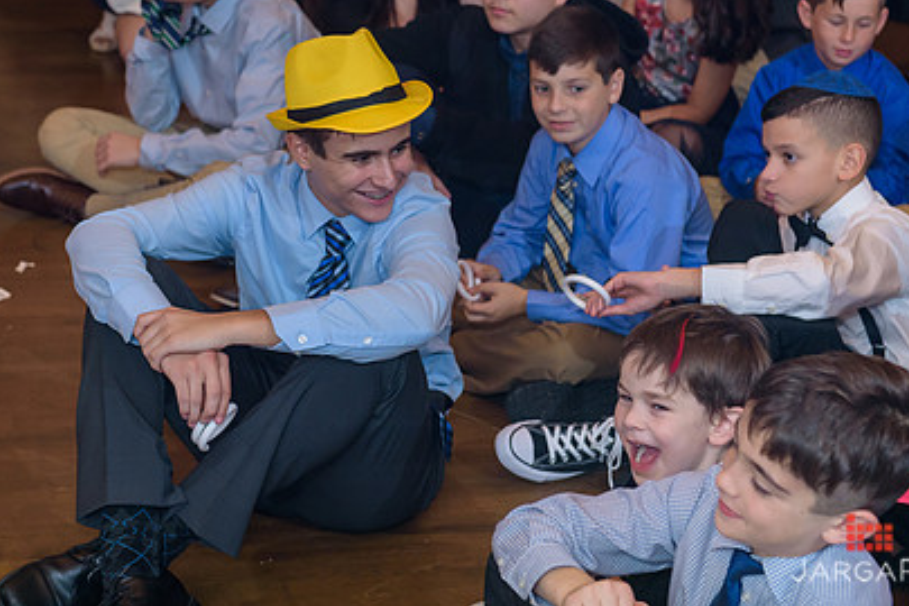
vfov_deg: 15.9
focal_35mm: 86
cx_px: 355
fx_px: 2171
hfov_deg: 23.6
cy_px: 196
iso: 1600
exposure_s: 1/125
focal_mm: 60
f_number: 3.2
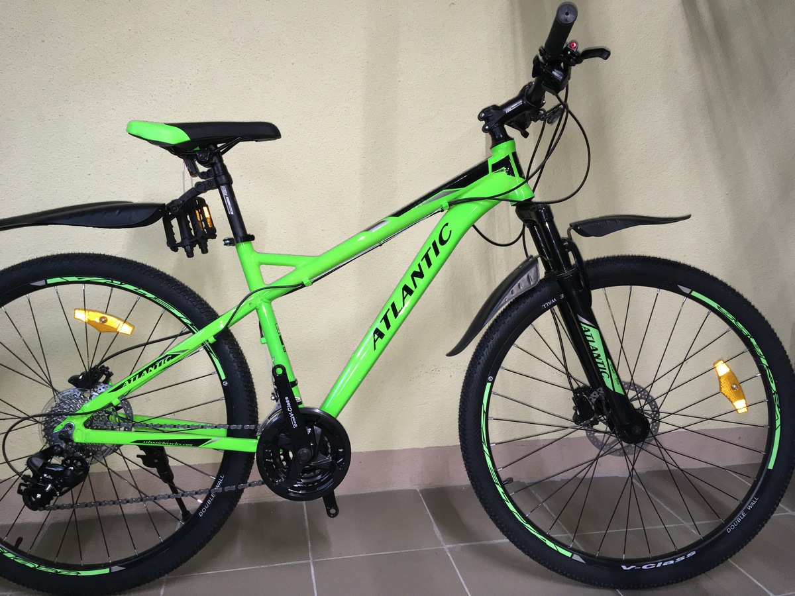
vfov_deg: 48.2
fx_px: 666
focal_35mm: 29
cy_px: 298
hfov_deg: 61.7
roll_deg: -0.9
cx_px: 398
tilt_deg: -11.8
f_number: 2.2
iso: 80
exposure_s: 1/25
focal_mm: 4.15
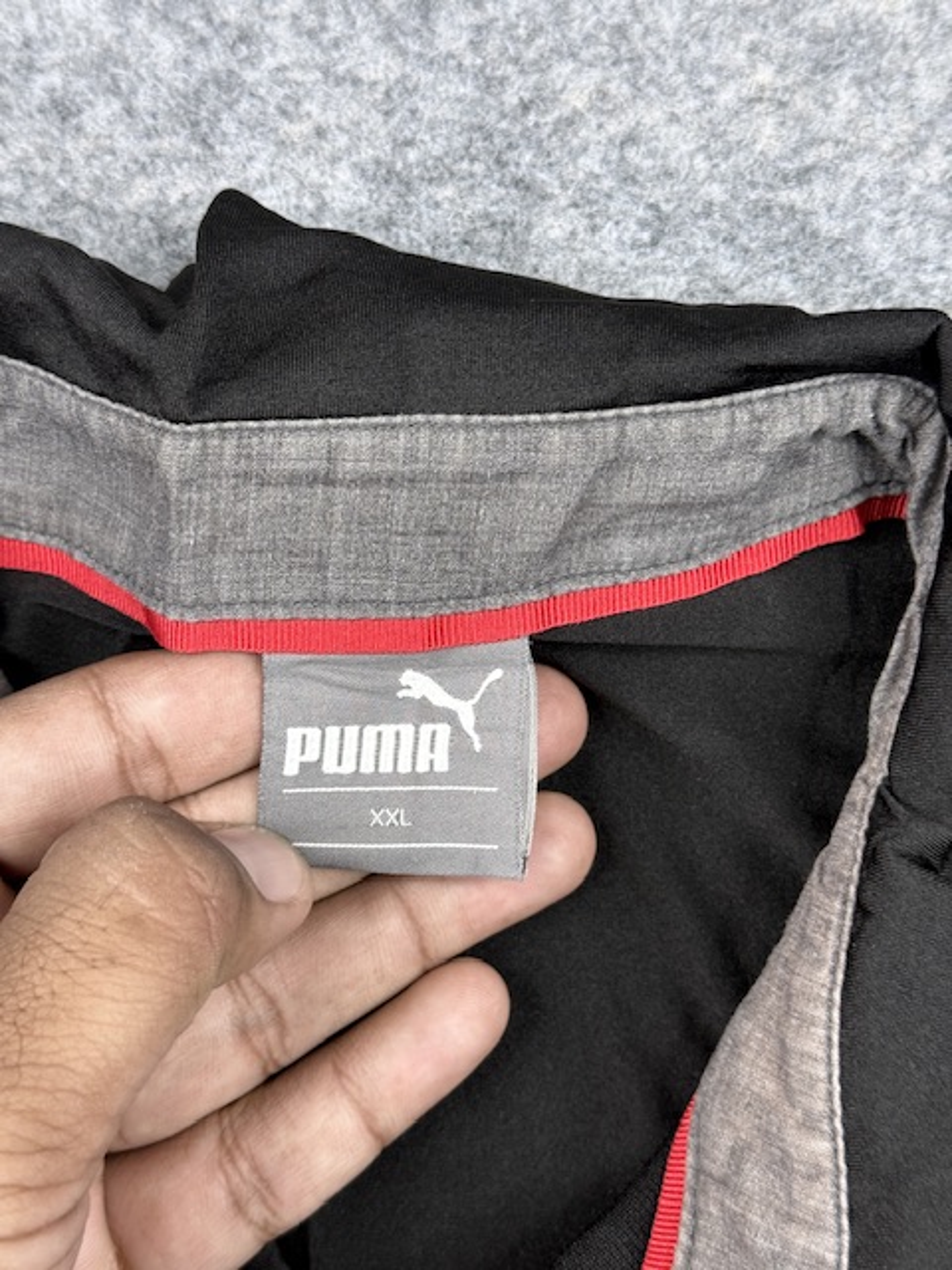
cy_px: 635
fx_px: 1760
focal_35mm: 48
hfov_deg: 30.3
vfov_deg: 39.7
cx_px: 476
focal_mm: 6.76
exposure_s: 1/100
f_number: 1.78
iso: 80
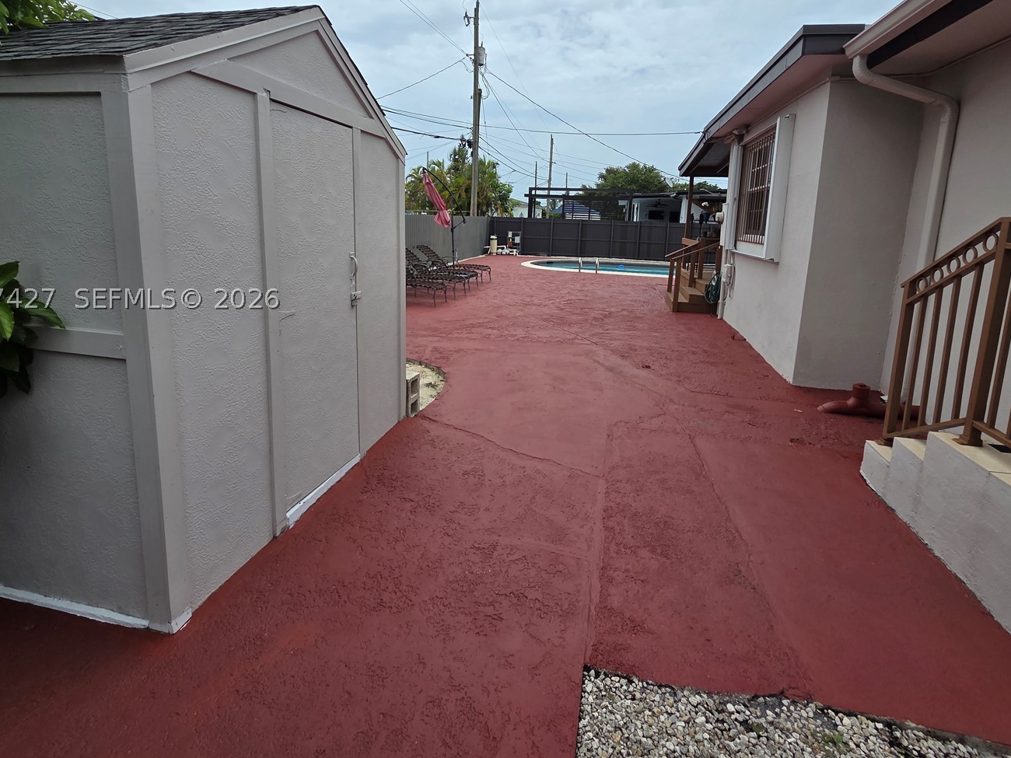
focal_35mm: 16
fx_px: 467
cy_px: 299
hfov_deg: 94.5
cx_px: 518
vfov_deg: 77.1
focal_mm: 2.2
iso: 50
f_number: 2.2
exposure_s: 1/2797
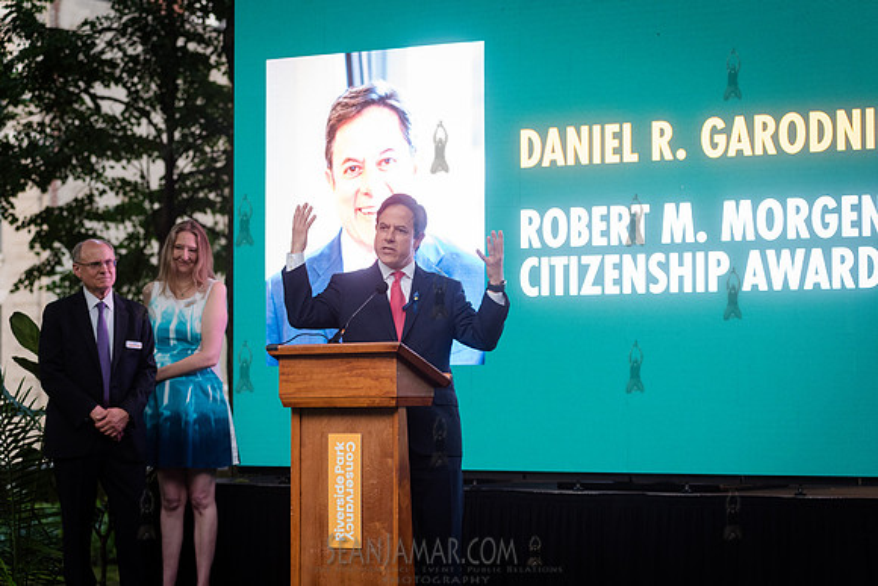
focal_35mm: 94
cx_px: 439
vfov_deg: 14.6
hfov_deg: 21.7
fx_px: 2289
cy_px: 293
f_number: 4
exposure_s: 1/320
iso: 2000
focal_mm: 92
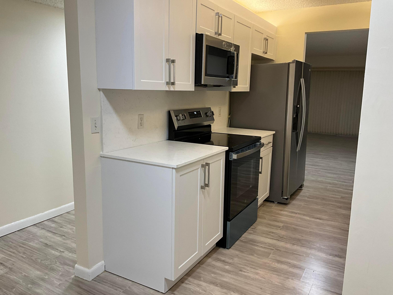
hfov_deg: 61.7
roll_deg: -1.3
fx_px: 329
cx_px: 196
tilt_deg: -10.3
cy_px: 148
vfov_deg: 48.2
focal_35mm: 29
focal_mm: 3
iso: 64
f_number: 1.8
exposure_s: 1/60
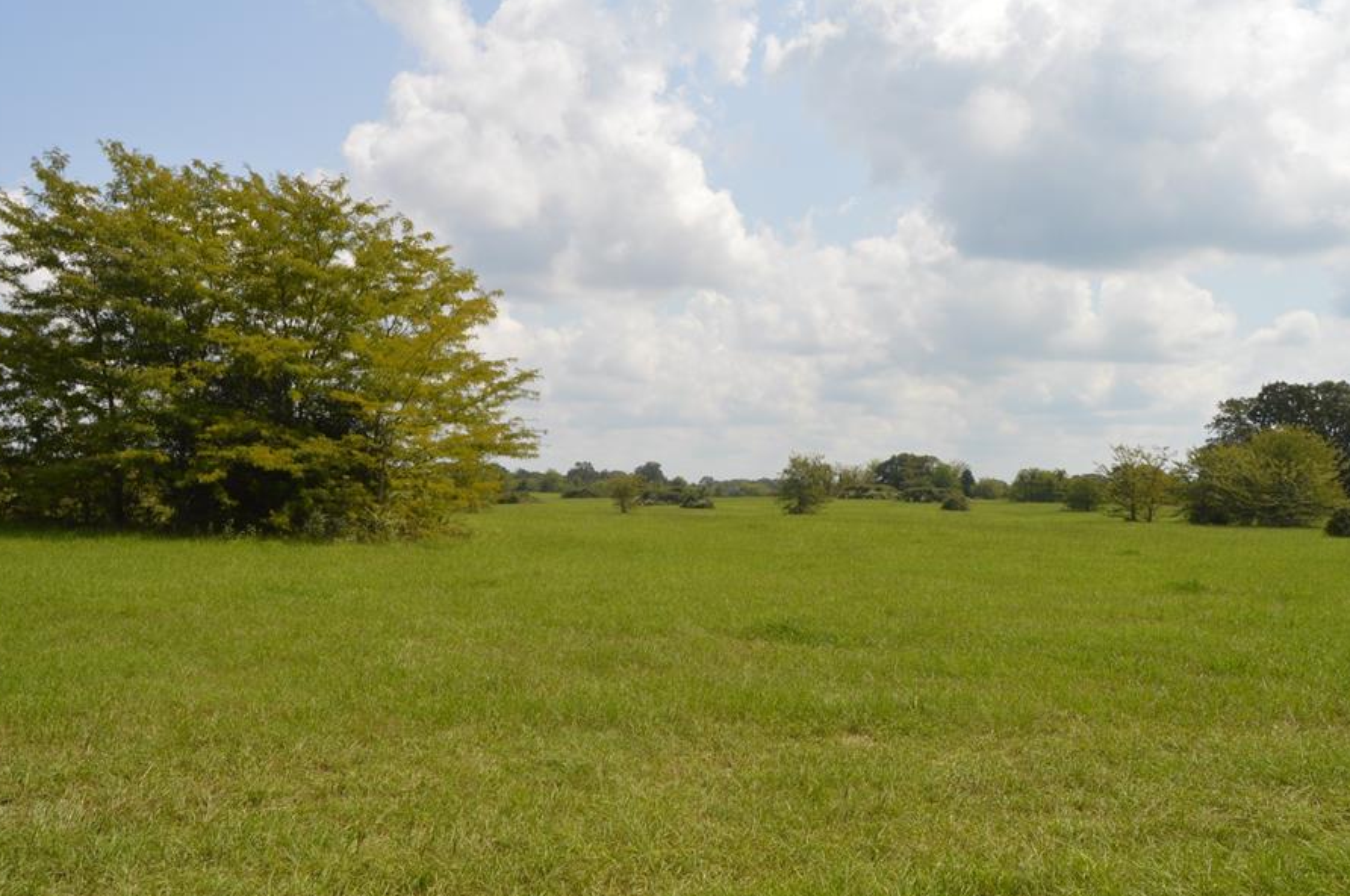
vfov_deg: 42.2
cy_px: 416
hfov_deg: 60.3
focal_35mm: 31
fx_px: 1161
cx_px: 631
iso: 100
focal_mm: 18
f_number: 11
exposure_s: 1/200
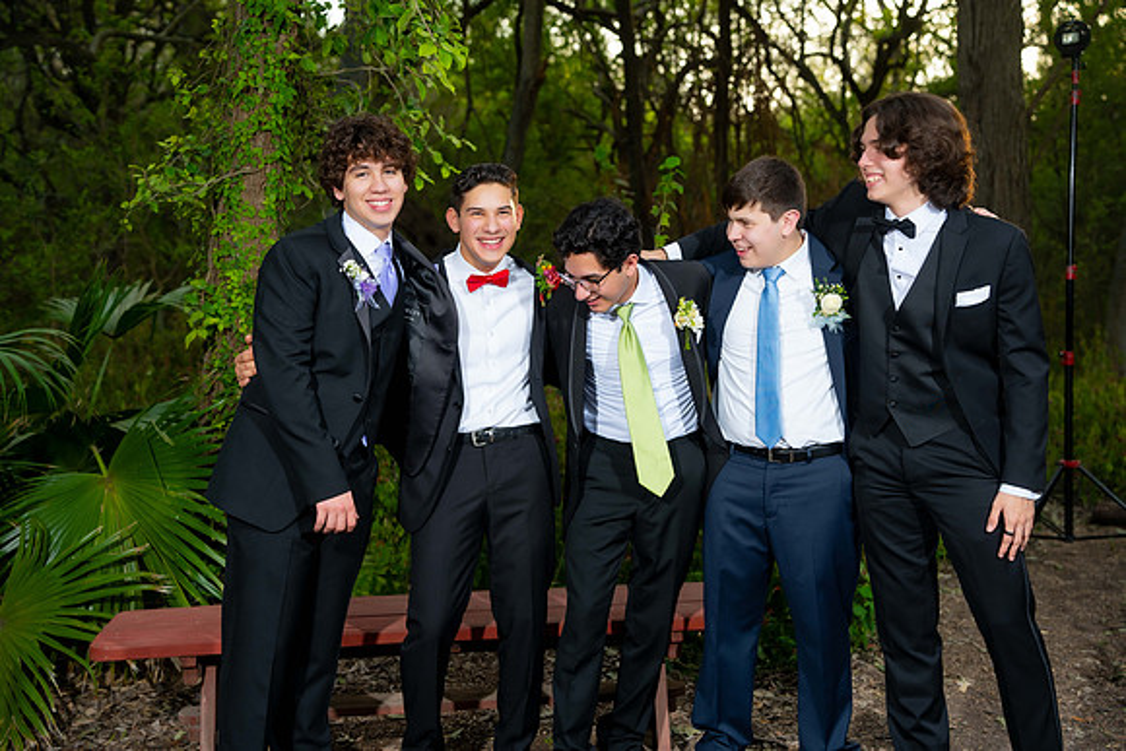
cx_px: 563
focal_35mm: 47
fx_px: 1470
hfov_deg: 41.9
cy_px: 376
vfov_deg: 28.7
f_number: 3.2
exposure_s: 1/200
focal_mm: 47
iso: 160
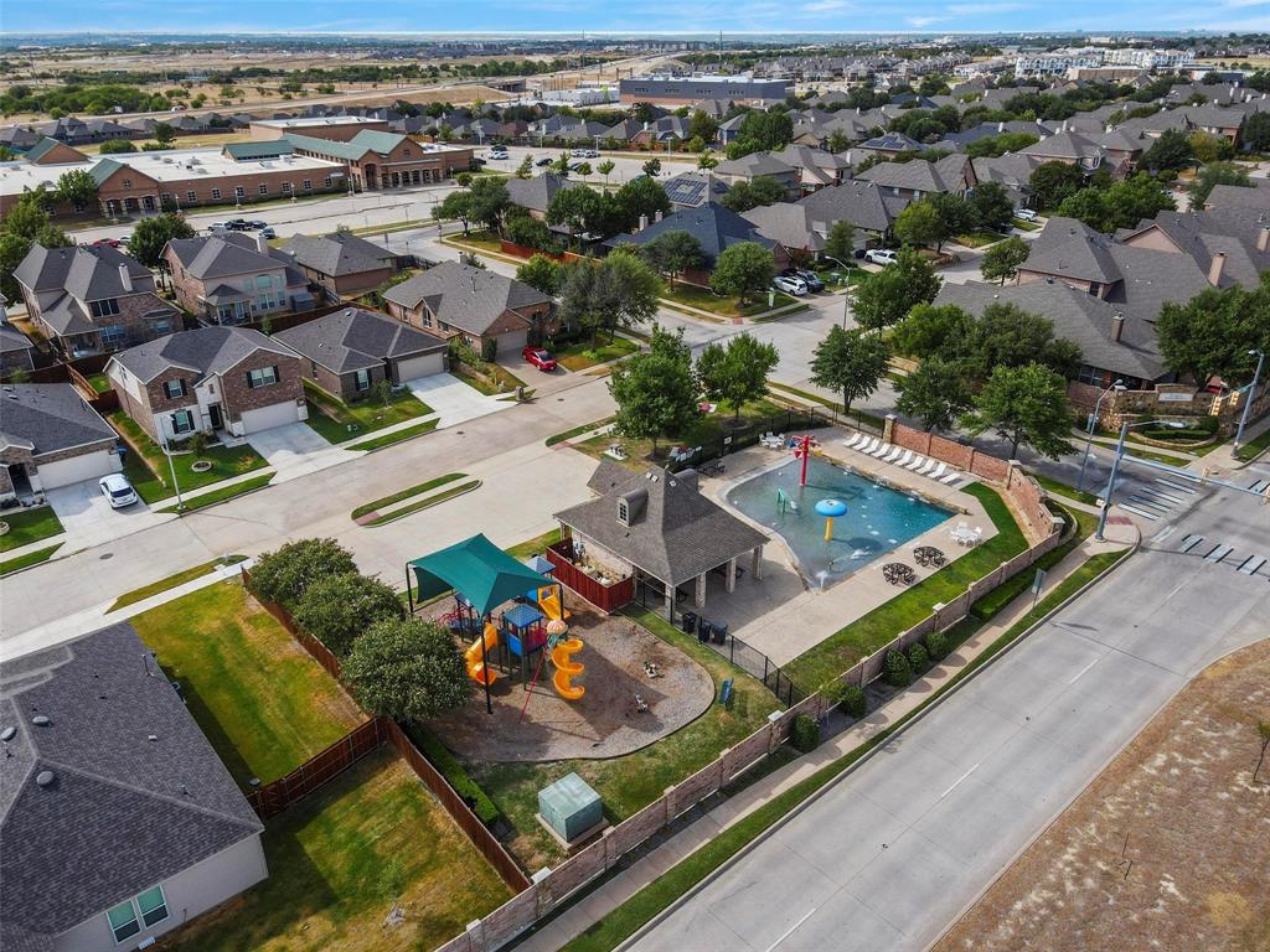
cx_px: 635
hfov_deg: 71.6
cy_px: 476
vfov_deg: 56.8
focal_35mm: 24
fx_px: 881
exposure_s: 1/400
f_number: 2.8
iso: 100
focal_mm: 4.5
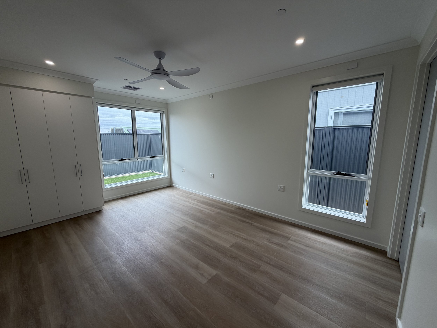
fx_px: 177
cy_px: 164
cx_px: 218
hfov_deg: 102.1
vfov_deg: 85.7
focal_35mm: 14
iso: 50
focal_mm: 2.22
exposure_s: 1/100
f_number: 2.2
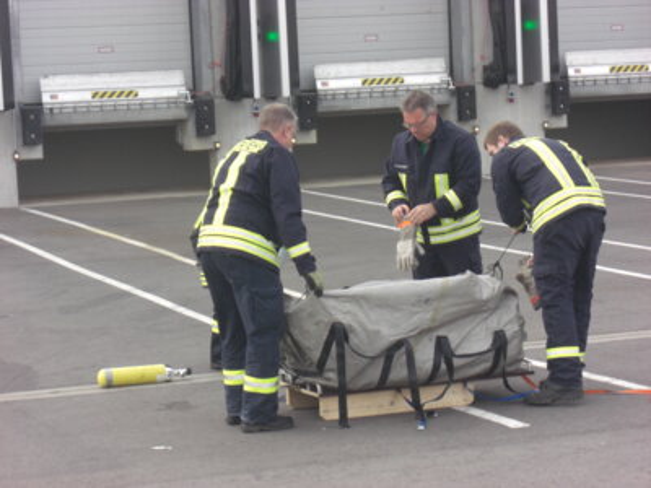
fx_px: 2144
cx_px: 326
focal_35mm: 114
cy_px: 244
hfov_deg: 17.3
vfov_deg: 13.0
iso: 200
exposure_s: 1/160
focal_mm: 23.7
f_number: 5.1
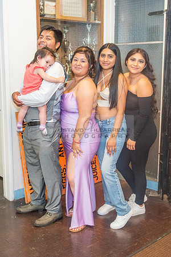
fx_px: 340
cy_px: 117
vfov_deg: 41.3
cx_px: 59
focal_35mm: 48
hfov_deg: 28.1
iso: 1000
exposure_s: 1/125
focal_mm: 28
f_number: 2.8
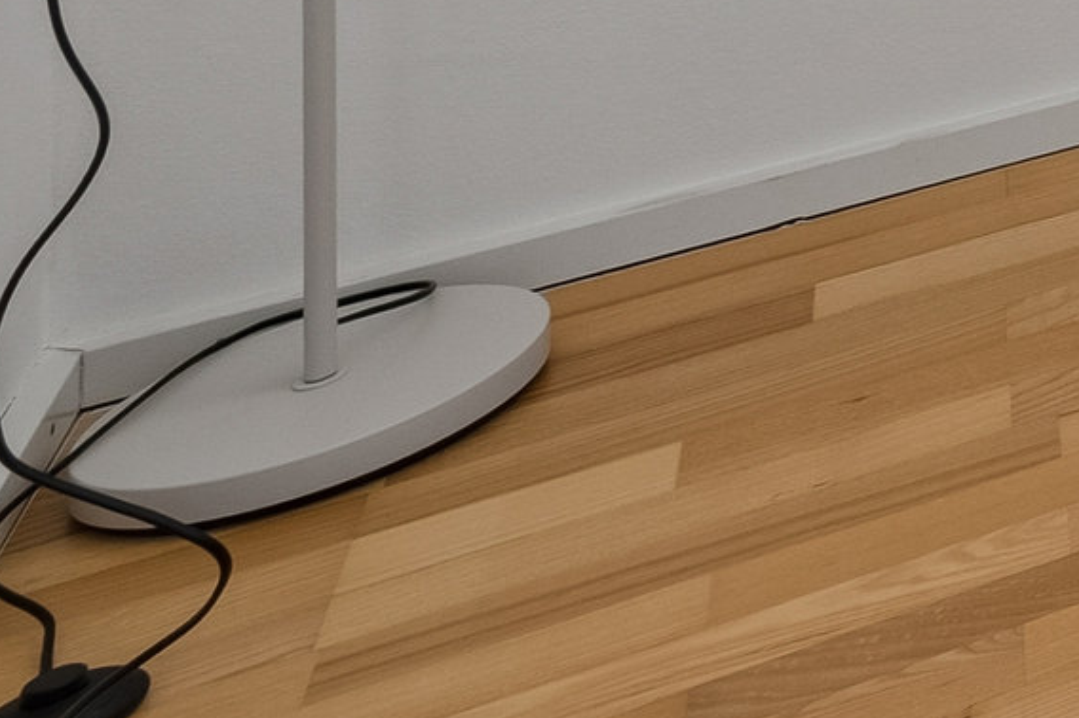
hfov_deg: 13.9
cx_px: 2792
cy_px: -1031
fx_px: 2217
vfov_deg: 13.3
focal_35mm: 74
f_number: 13
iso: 400
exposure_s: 1/20
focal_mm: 14
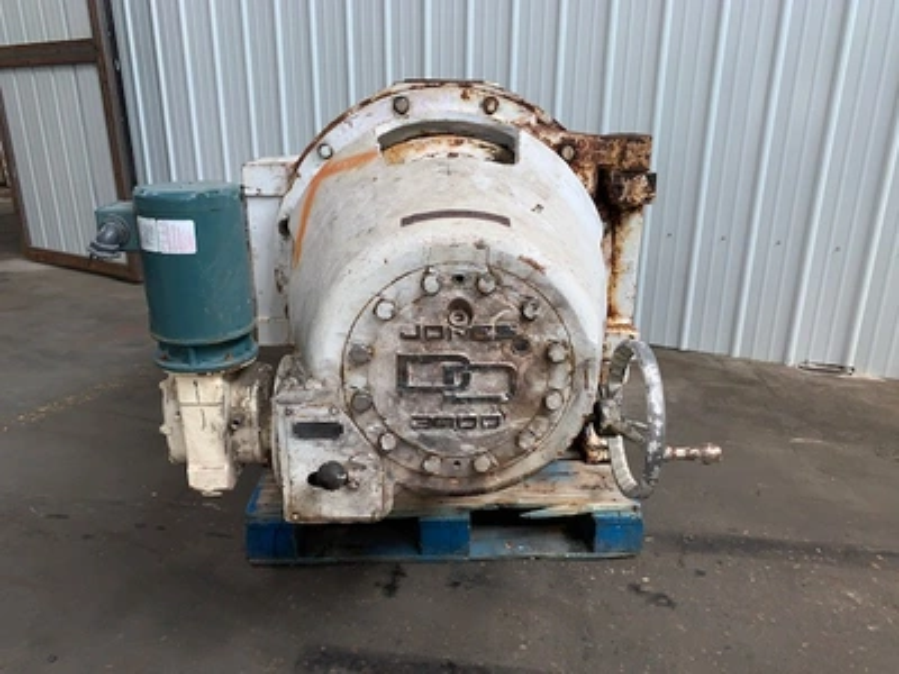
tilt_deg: -18.3
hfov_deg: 67.3
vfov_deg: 53.1
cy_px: 337
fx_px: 675
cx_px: 450
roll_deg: -1.5
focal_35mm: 26
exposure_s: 1/121
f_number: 1.8
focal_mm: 4.25
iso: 32
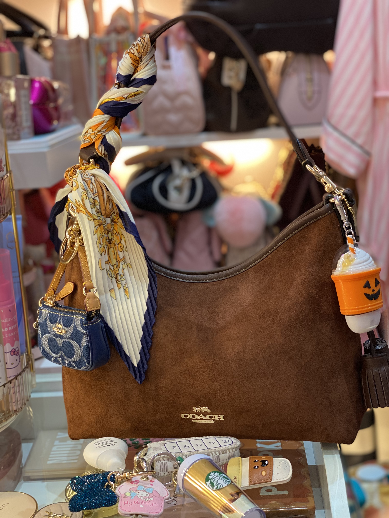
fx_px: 779
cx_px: 194
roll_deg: +4.0
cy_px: 259
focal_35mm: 52
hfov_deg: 28.0
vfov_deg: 36.8
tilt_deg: -13.5
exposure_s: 1/40
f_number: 2
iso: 125
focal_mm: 6
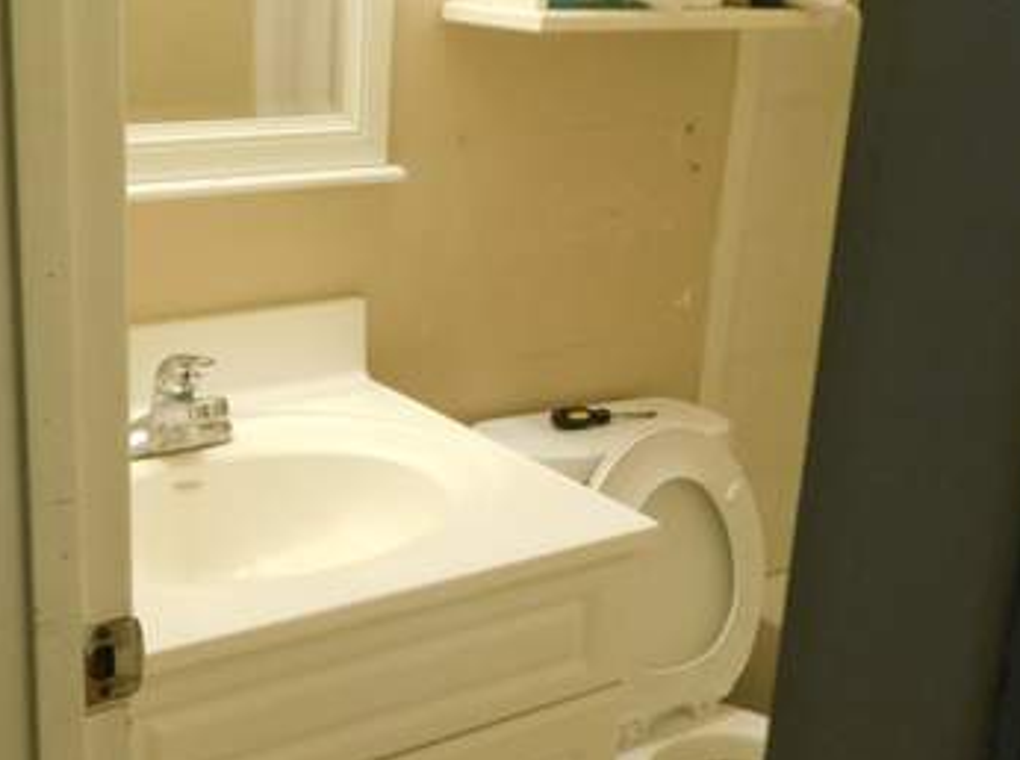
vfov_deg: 29.0
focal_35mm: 50
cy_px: 381
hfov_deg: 37.9
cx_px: 351
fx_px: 1470
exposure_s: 1/20
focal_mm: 6.3
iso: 400
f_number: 3.5
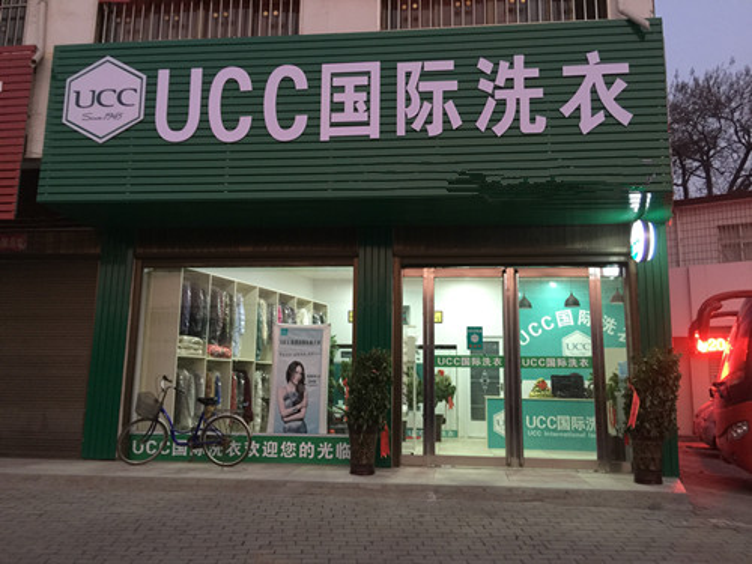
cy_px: 282
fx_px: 630
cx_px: 376
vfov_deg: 48.2
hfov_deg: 61.7
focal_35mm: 29
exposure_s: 1/4
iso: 64
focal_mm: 4.15
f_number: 2.2
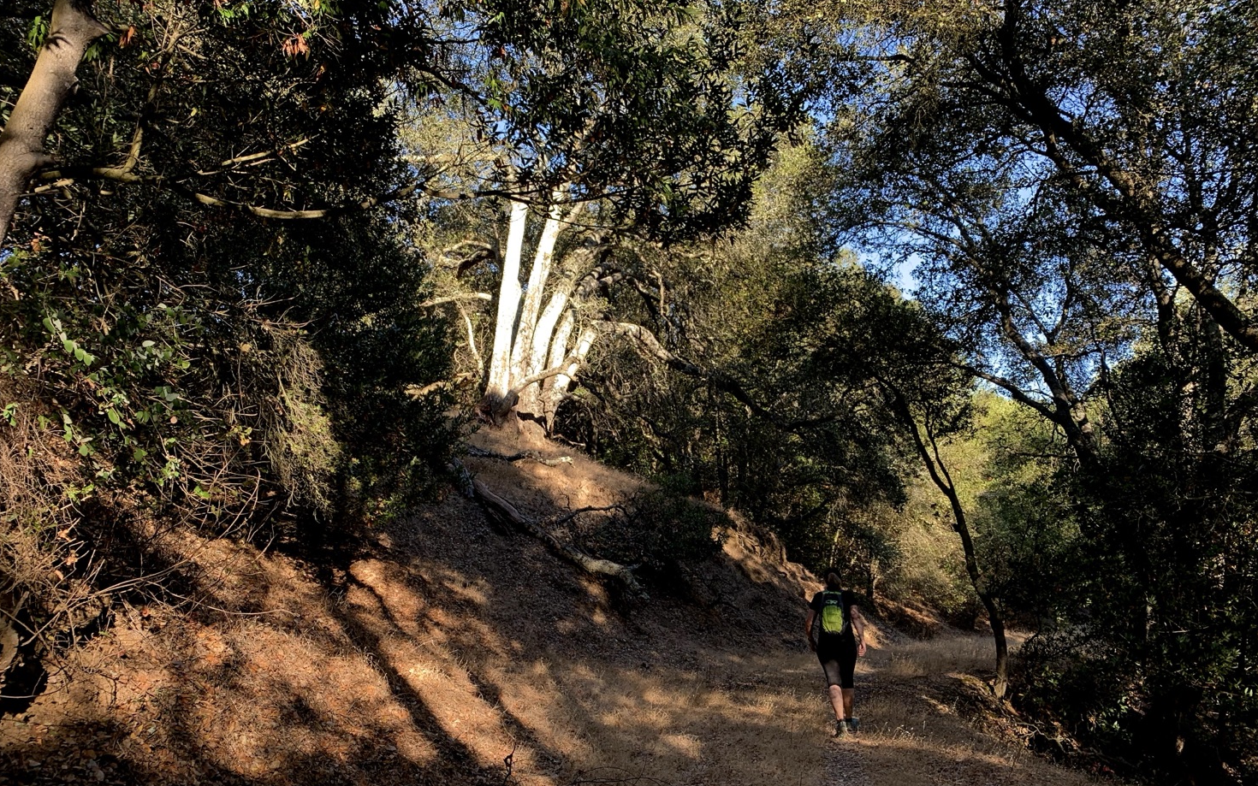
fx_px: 1029
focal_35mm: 30
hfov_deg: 62.9
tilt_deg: +9.6
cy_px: 424
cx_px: 641
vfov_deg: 41.8
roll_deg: +2.7
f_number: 1.8
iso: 25
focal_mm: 4.25
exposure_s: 1/181
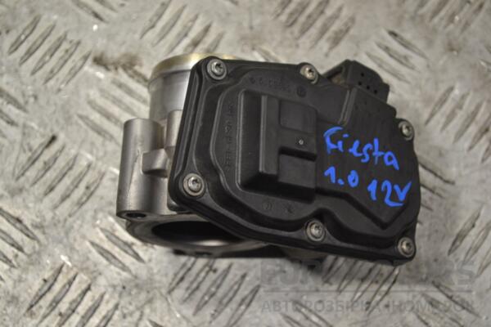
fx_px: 1125
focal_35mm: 82
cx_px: 246
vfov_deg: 16.6
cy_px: 164
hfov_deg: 24.6
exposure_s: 1/30
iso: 180
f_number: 5.6
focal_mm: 55
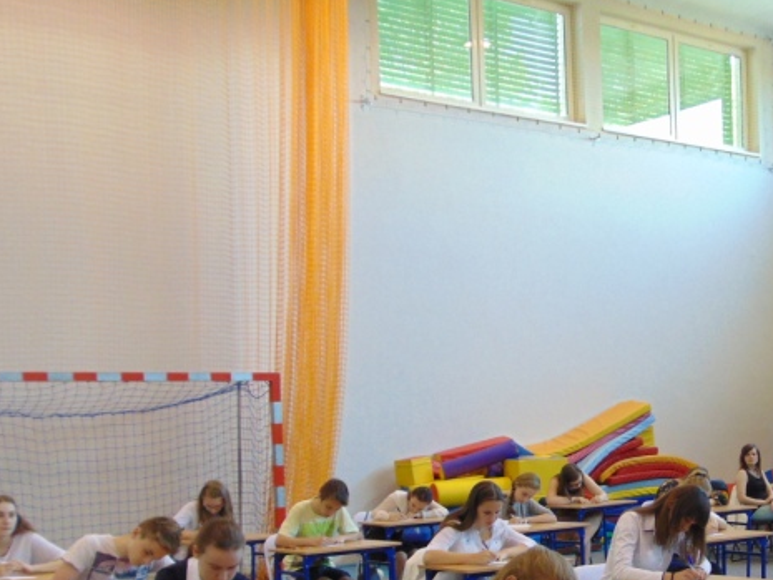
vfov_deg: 25.7
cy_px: 523
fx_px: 1229
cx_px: 655
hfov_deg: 33.6
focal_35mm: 55
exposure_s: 1/30
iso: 160
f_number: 3
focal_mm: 4.5
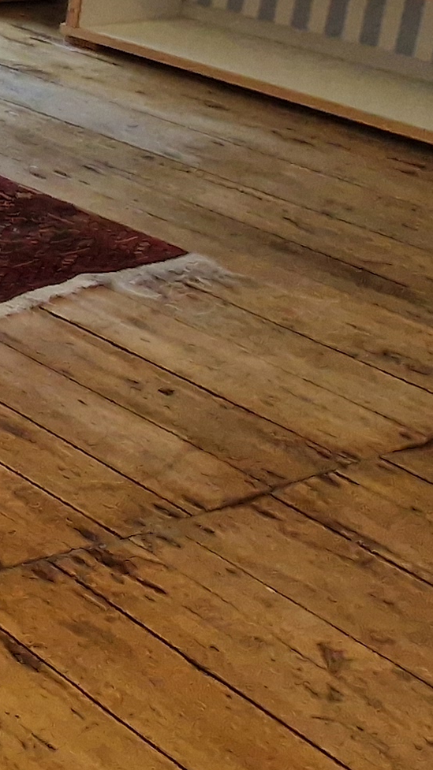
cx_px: -1025
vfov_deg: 29.1
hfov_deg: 10.0
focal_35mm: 58
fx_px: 1185
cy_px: -235
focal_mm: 2.2
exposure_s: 1/50
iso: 320
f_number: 2.2
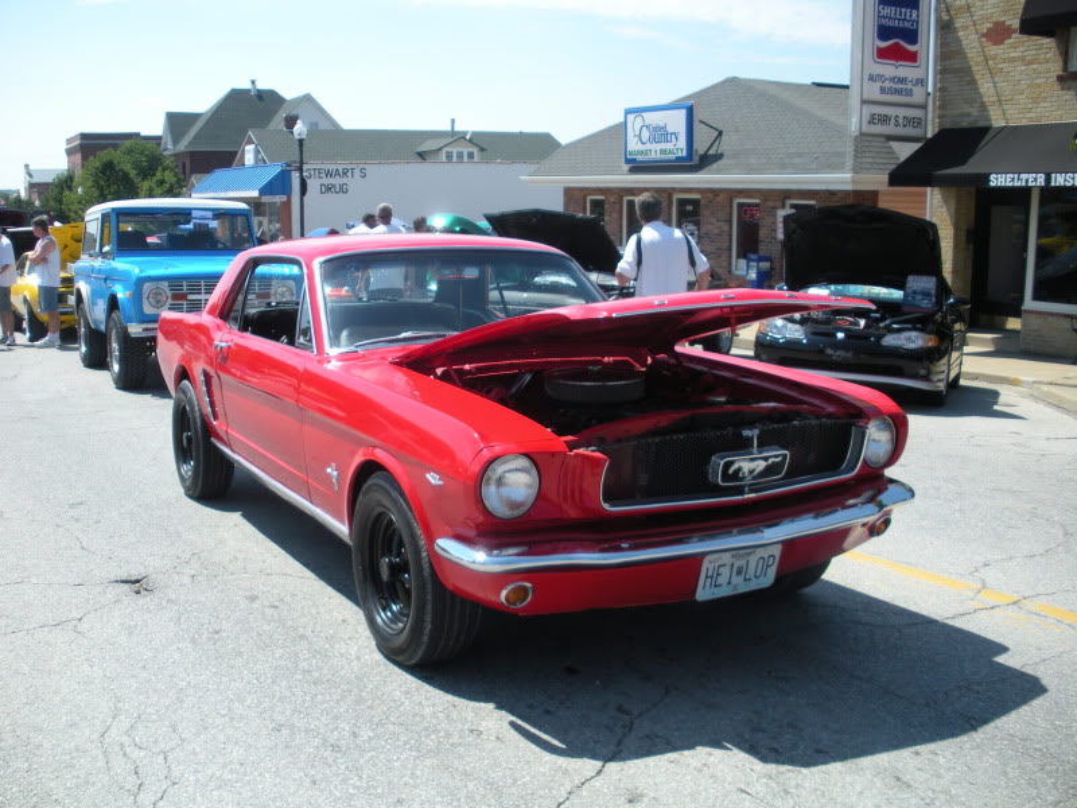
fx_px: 1120
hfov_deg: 51.4
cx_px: 538
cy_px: 404
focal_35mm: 36
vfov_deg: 39.7
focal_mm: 6.3
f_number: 3.5
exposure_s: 1/436
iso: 64
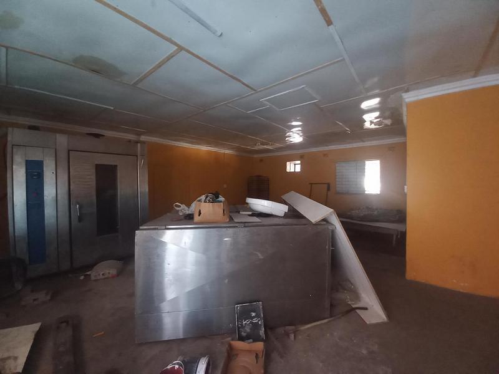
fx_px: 187
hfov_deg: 106.2
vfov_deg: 89.9
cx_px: 250
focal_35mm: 13
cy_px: 187
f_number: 2.2
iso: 500
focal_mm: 1.42
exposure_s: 1/14.3
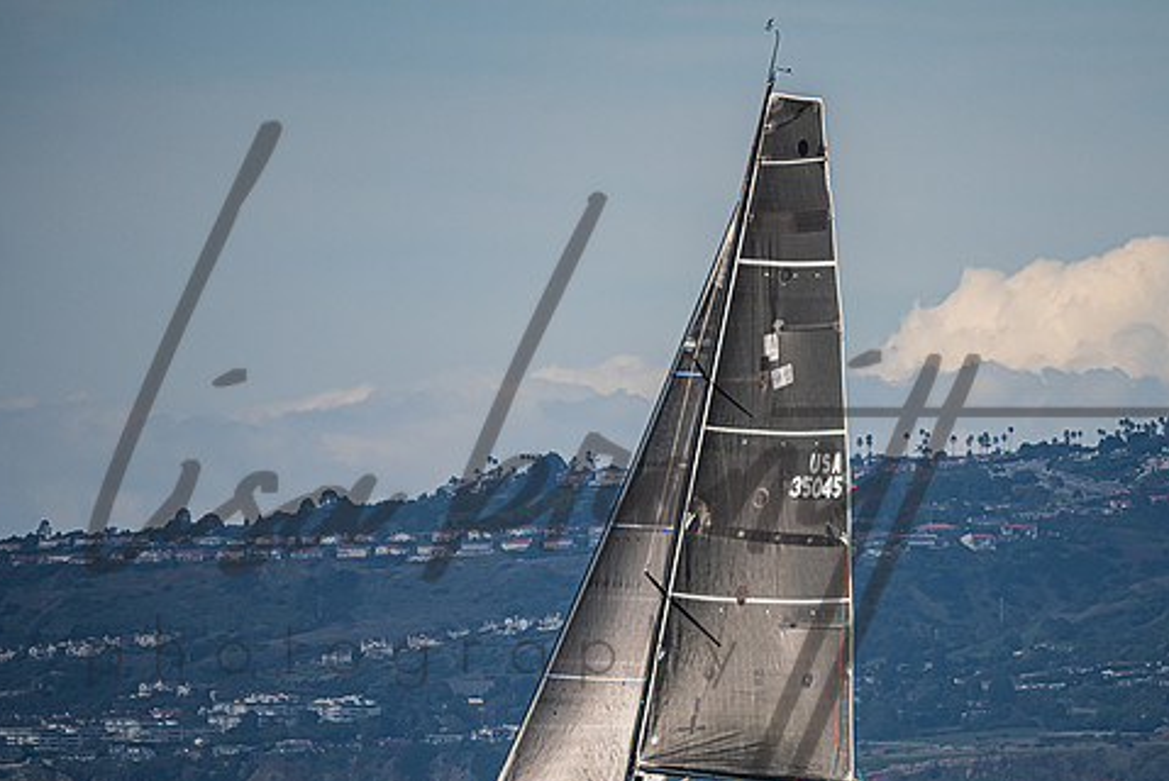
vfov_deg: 2.5
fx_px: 17837
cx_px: 784
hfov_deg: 3.8
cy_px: 581
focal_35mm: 549
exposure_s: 1/4000
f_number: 5.6
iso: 400
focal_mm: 360
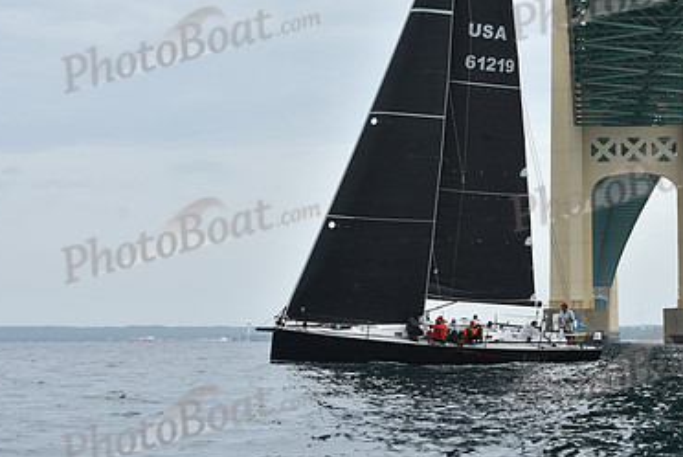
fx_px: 2070
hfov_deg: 18.7
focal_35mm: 109
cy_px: 115
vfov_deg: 12.6
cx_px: 417
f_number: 6.3
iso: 250
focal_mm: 70
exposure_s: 1/800
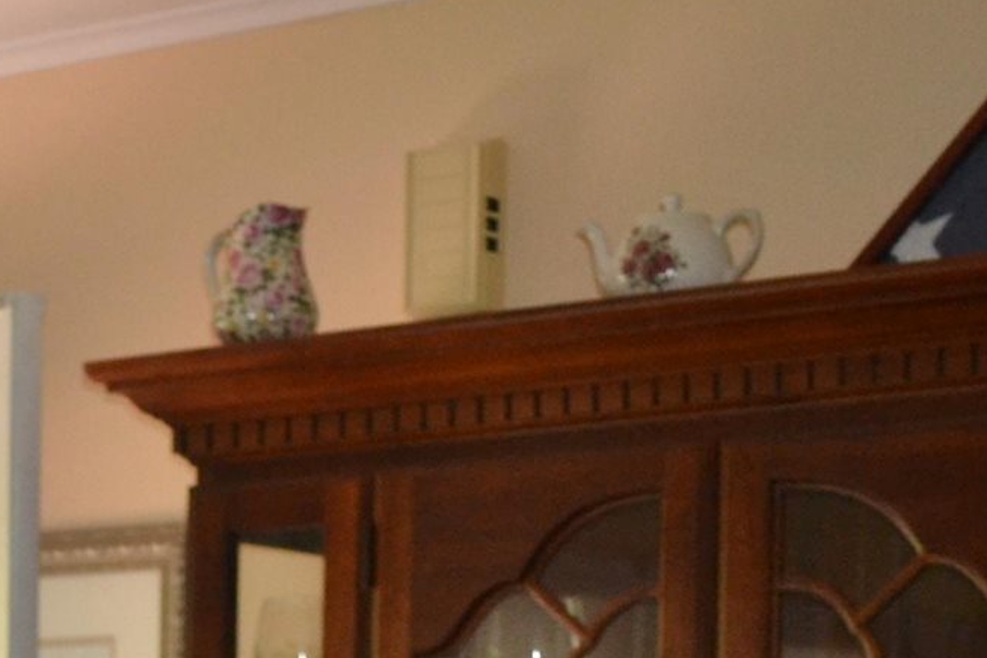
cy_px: 1411
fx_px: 4249
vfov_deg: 8.3
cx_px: -673
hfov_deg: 12.3
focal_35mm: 155
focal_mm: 22
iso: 800
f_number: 4
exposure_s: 1/60
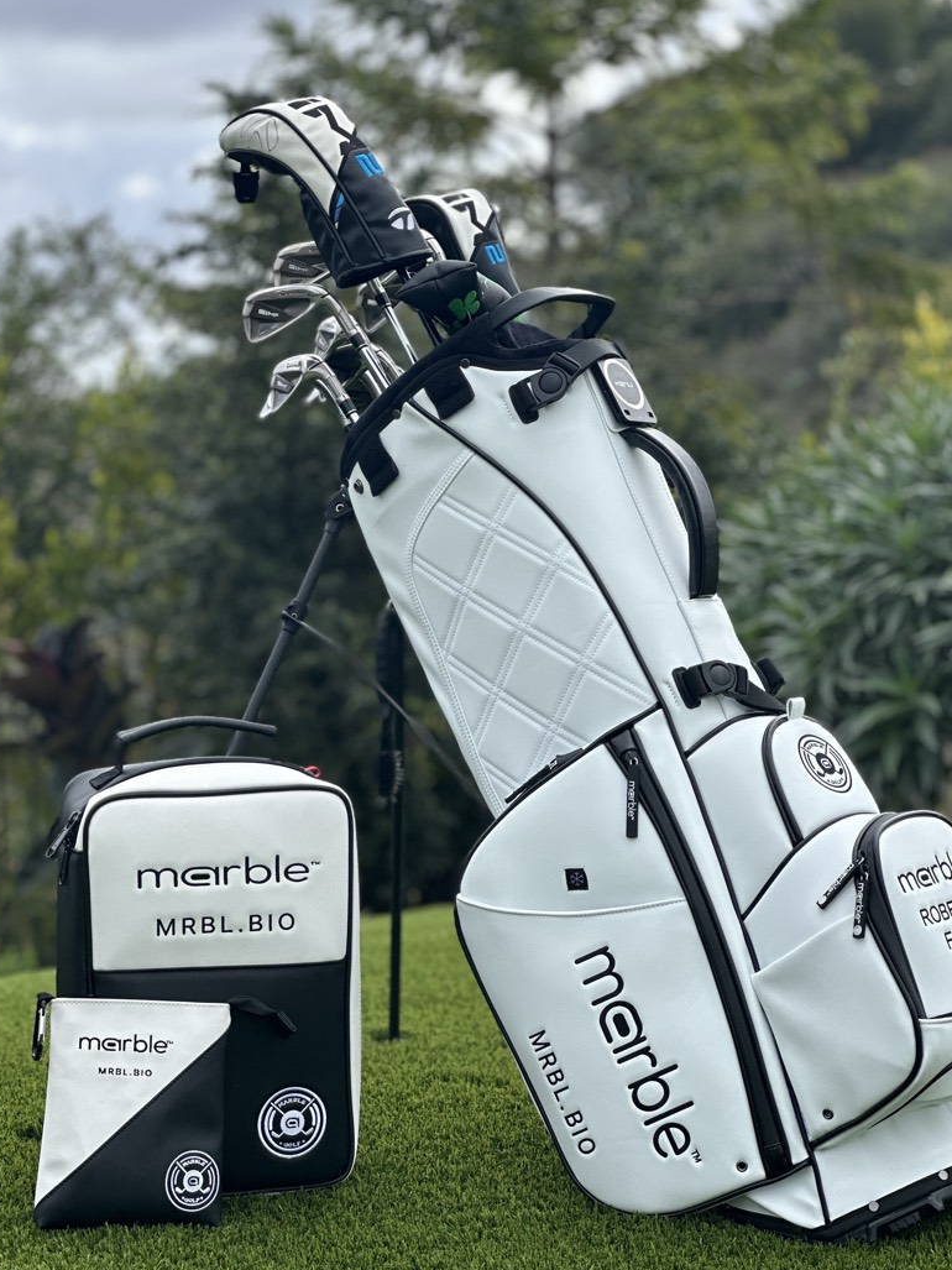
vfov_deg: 21.8
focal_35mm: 90
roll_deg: +1.3
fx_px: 3301
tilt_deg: -2.1
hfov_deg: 16.4
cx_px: 480
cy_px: 655
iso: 32
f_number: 2.8
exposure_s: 1/388
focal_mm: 9
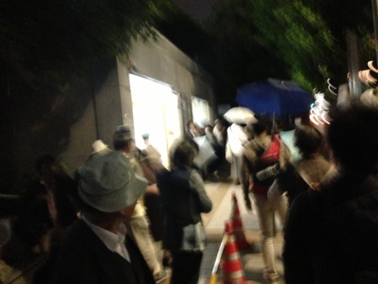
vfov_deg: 43.0
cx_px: 189
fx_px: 361
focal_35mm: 33
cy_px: 142
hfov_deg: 55.3
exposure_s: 1/20
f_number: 2.4
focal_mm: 4.13
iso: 1250
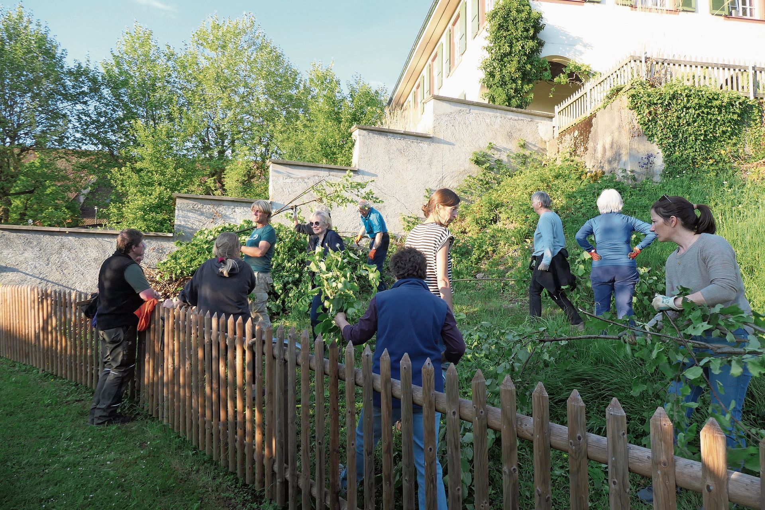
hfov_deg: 73.7
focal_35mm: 24
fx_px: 510
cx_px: 382
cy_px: 255
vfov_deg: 53.1
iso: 200
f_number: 3.3
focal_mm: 8.8
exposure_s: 1/400
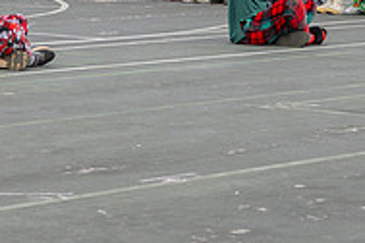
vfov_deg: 5.4
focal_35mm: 253
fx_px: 2565
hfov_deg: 8.1
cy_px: -11
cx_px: 162
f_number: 5.6
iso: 160
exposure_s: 1/250
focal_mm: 55
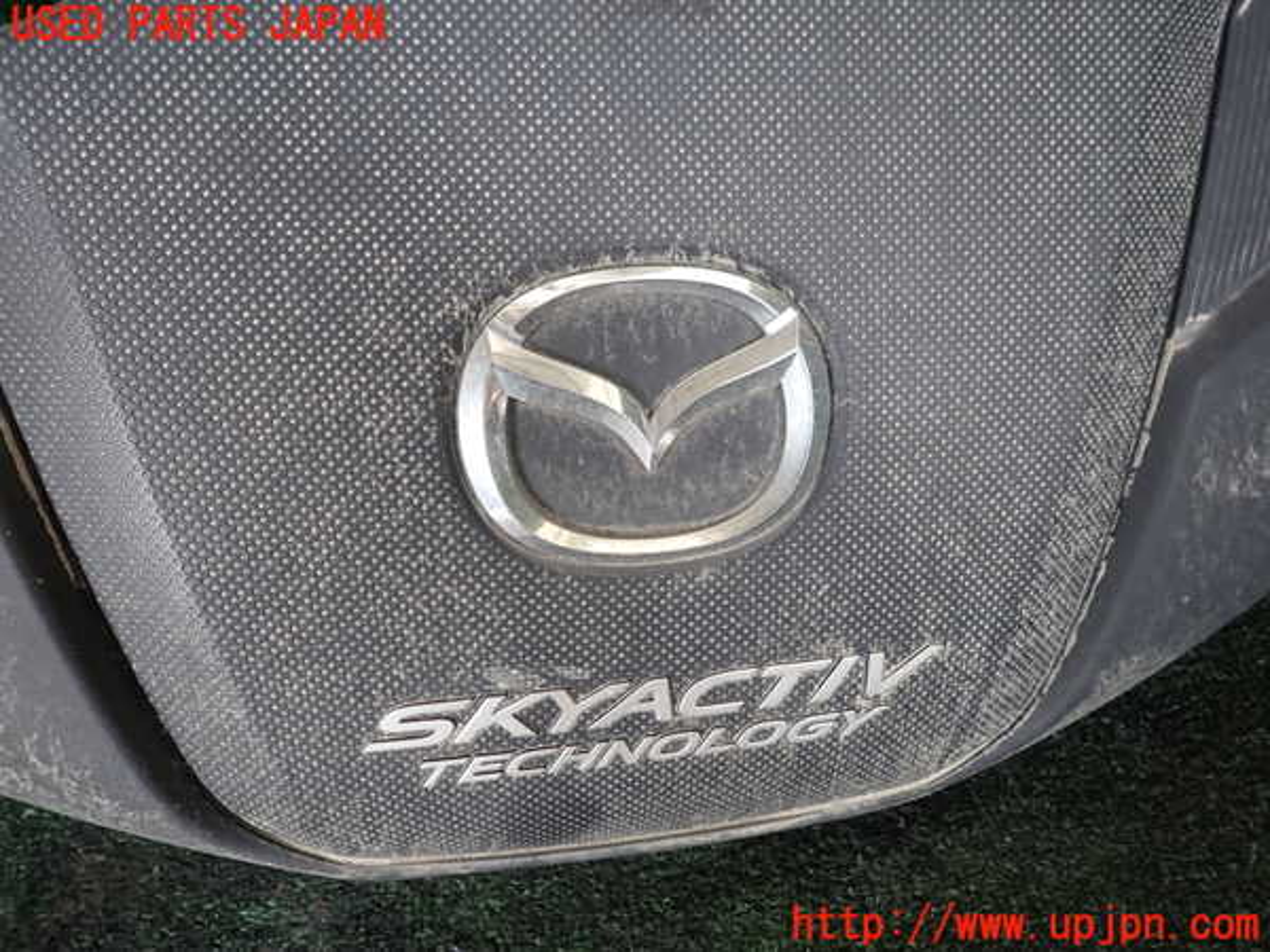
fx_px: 917
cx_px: 635
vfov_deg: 54.9
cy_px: 476
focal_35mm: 25
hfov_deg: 69.4
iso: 125
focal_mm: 4.5
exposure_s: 1/60
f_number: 2
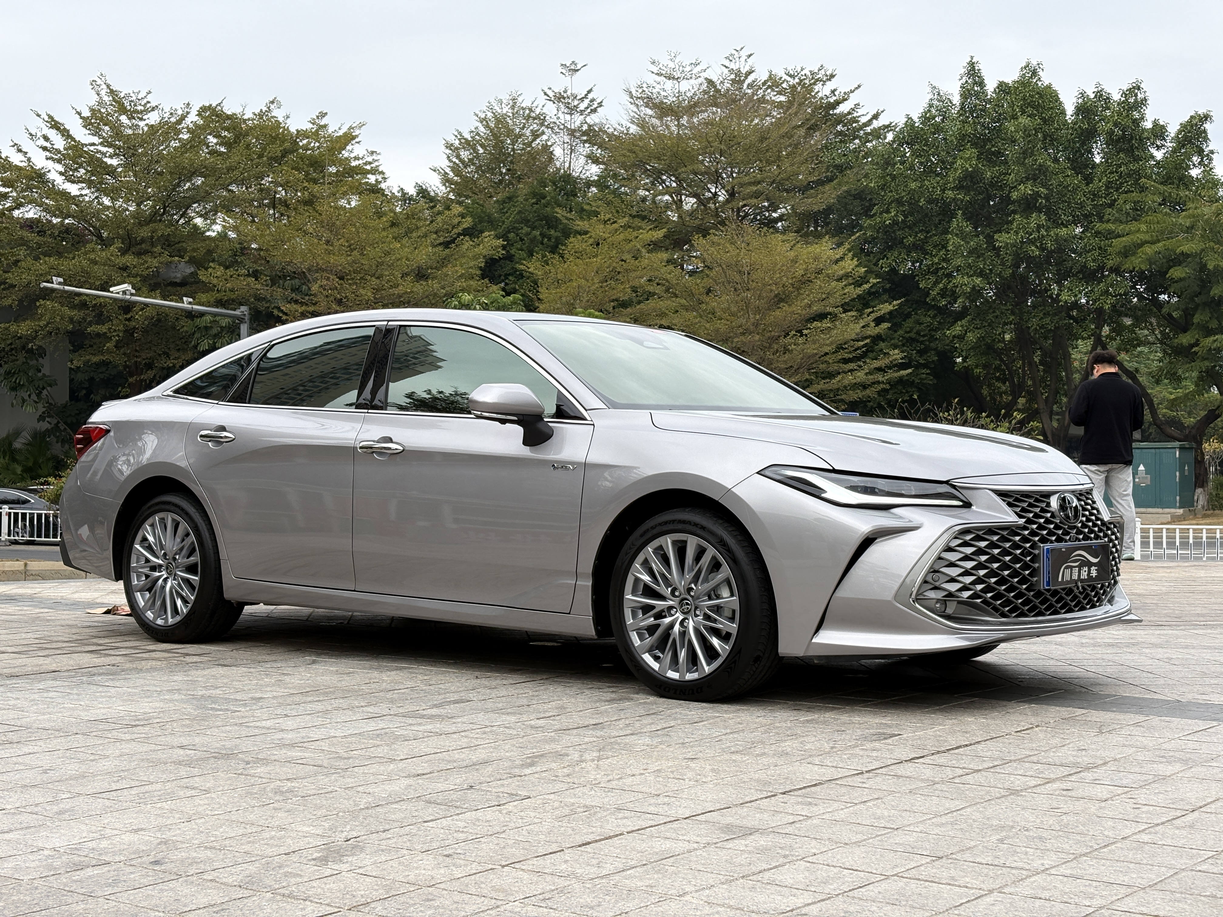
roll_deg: +0.0
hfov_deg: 36.8
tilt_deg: +1.2
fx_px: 1837
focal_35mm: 52
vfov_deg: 28.0
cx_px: 612
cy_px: 458
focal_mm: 5.96
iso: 50
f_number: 1.6
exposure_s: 1/1175
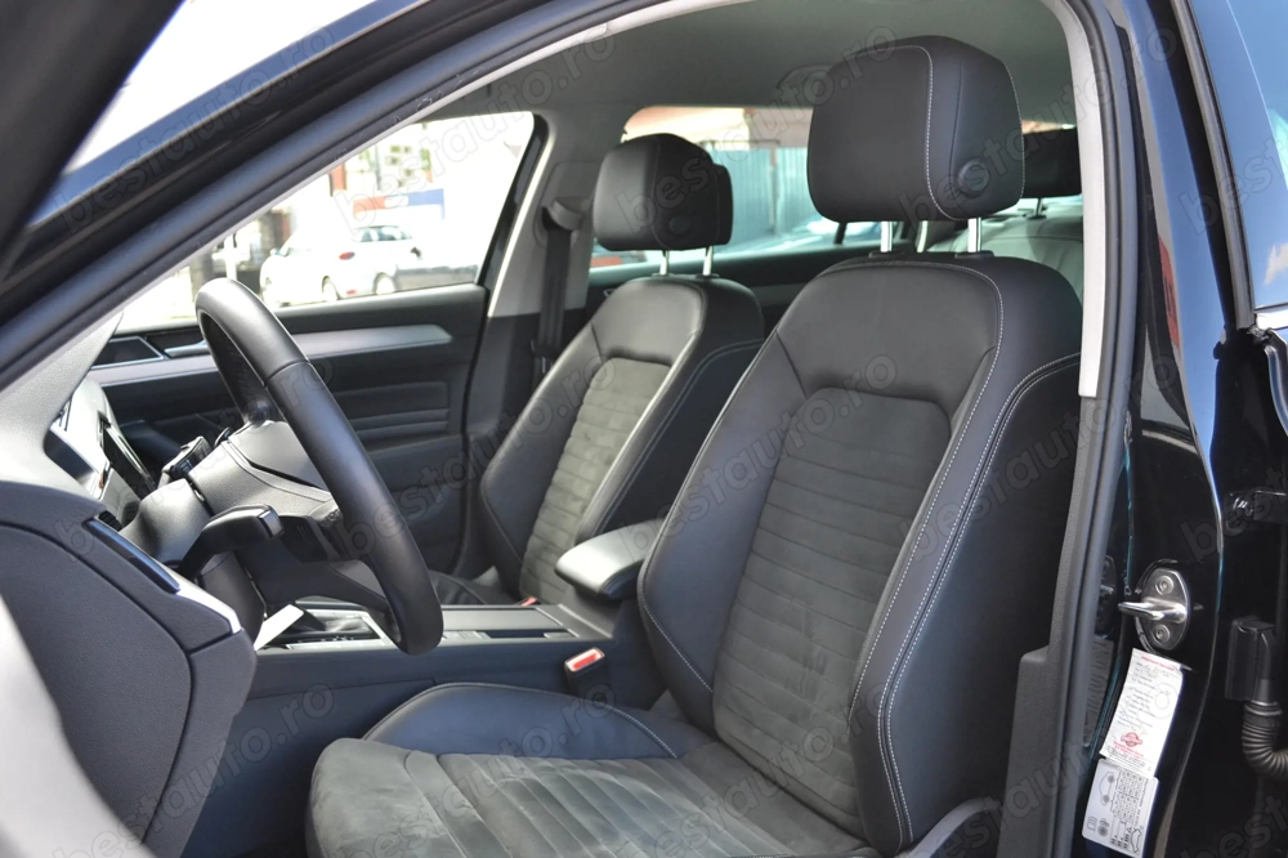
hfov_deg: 57.2
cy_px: 429
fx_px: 1180
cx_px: 644
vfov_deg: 39.9
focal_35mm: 33
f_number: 5
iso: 400
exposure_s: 1/100
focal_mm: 22
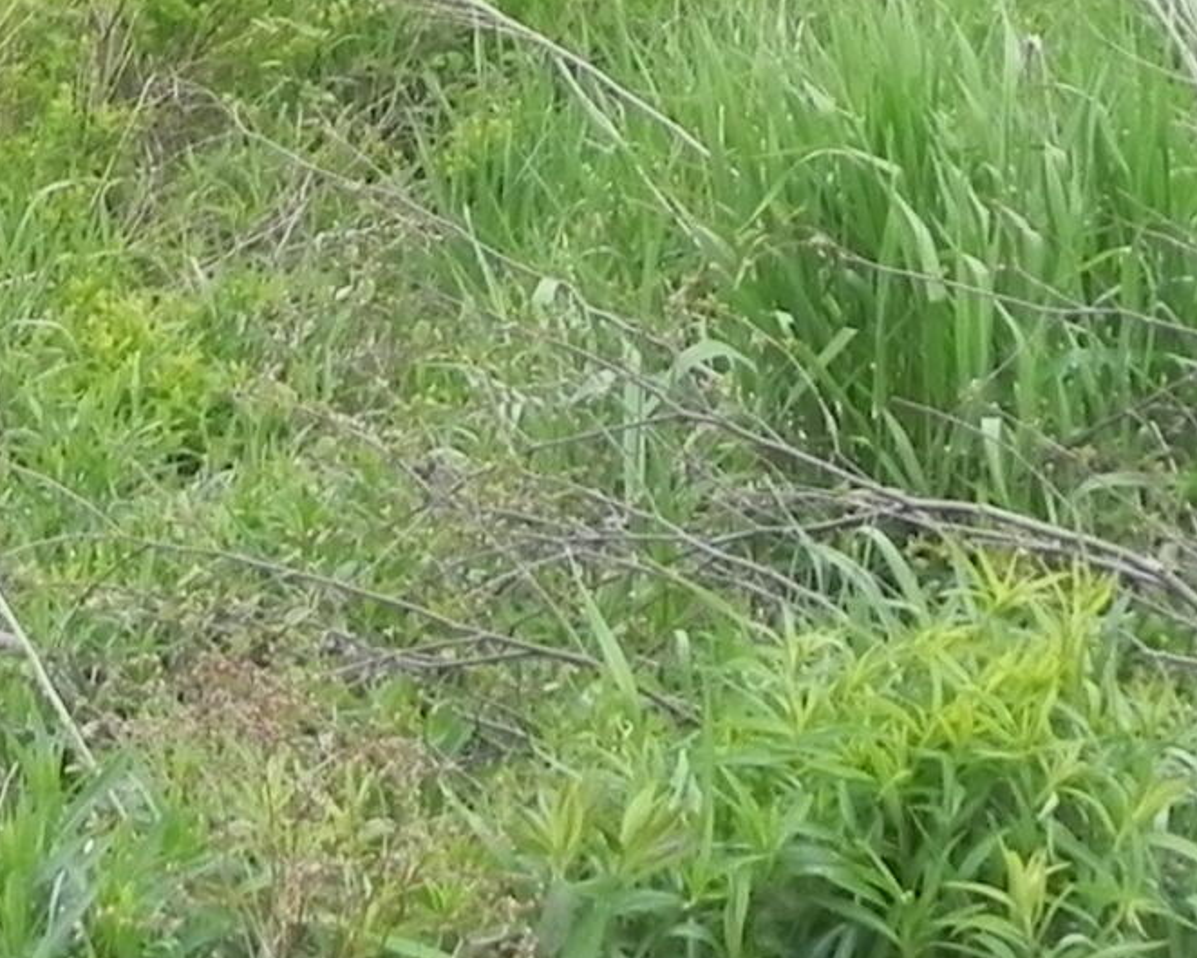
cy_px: -240
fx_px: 4075
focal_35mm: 115
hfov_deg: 16.5
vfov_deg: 13.0
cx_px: 127
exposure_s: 1/198
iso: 160
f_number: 5.6
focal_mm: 4.6
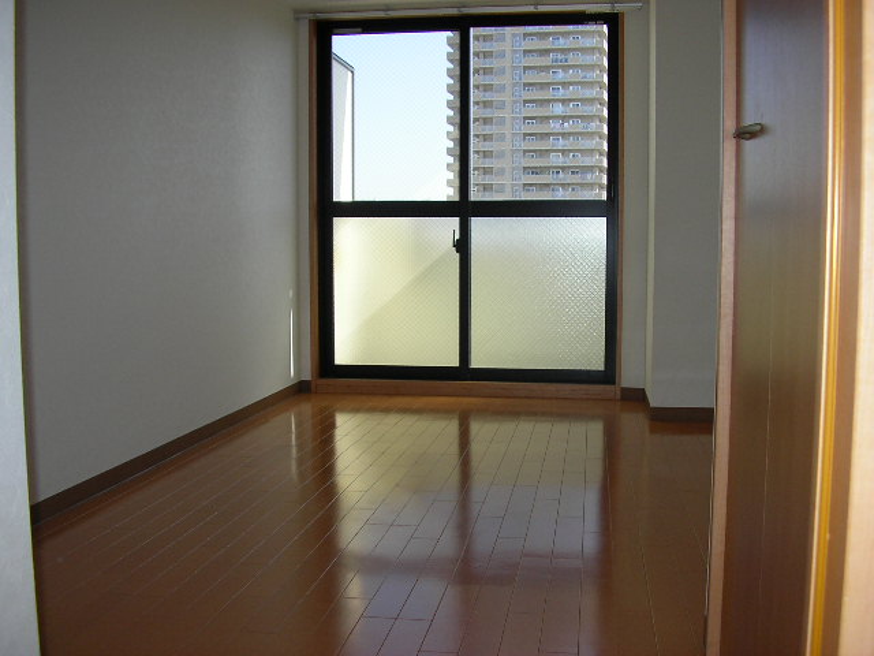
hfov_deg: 49.0
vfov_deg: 37.7
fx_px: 959
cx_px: 437
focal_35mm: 38
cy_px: 328
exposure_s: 1/243
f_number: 2.9
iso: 50
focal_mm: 5.8
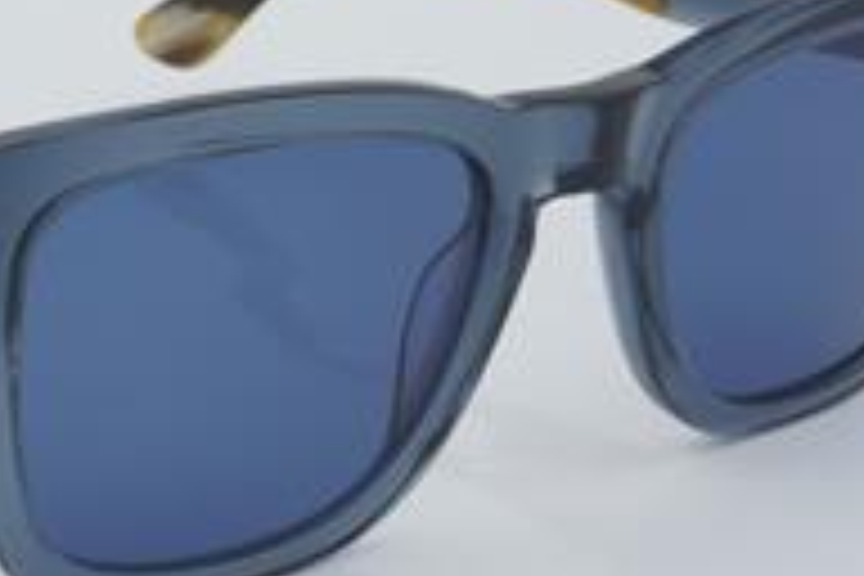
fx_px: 3744
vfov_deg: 8.8
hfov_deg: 13.1
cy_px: 252
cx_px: 171
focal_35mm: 156
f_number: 32
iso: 100
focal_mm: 50
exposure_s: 1/4
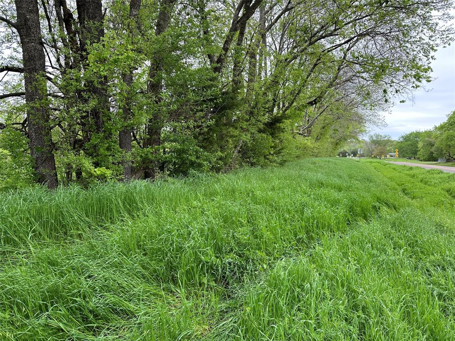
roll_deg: -0.3
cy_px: 170
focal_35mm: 24
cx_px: 228
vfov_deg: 56.8
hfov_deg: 71.6
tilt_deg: -3.6
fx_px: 315
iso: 80
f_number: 1.78
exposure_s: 1/383
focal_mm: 6.86
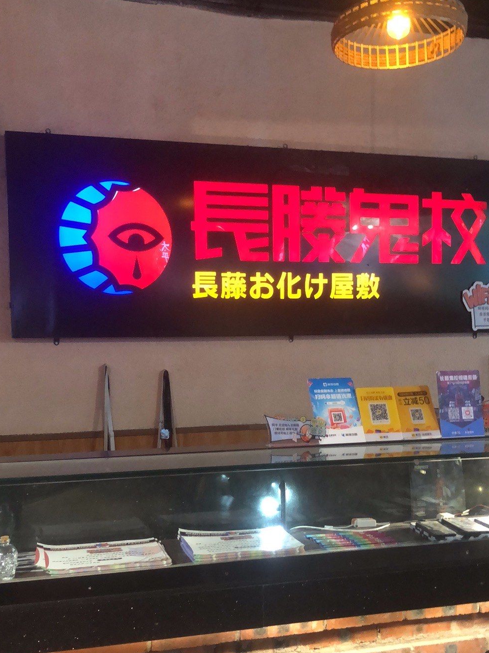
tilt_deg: -0.8
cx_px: 254
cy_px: 305
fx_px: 1319
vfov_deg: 27.8
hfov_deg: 21.0
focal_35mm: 70
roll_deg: +3.2
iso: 250
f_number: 1.8
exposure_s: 1/50
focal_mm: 4
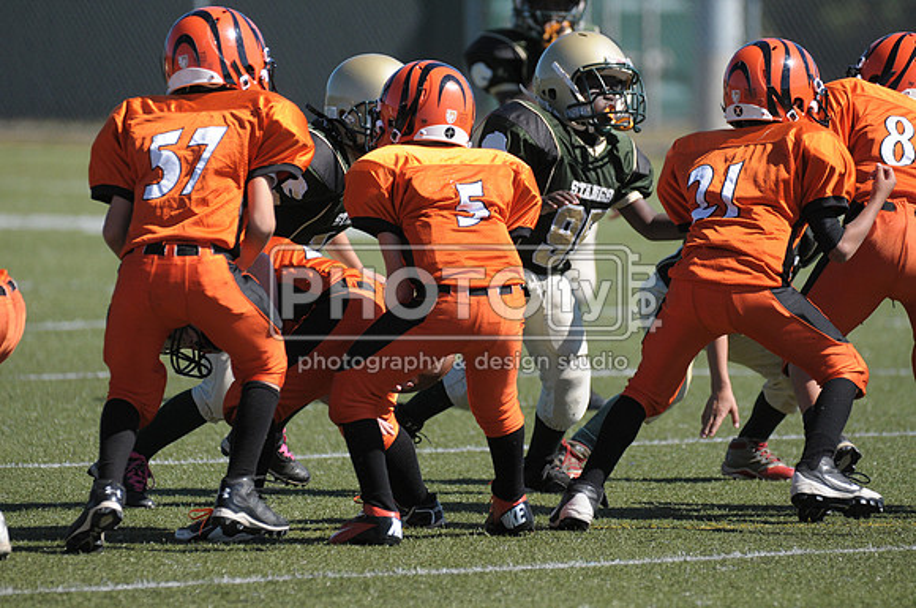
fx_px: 11434
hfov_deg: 4.6
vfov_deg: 3.0
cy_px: 304
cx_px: 458
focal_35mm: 450
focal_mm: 300
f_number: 4
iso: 640
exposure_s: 1/4000
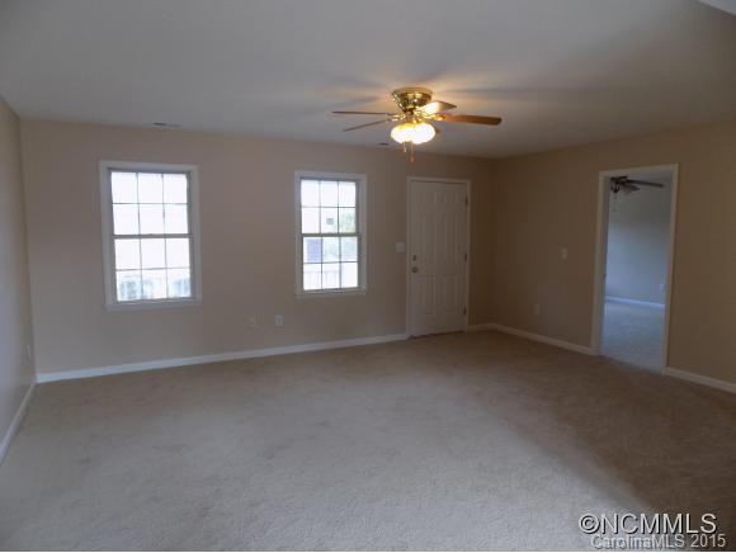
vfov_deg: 59.0
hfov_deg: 73.9
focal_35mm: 23
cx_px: 368
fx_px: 489
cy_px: 276
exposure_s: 1/30
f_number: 3.1
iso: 80
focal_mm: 4
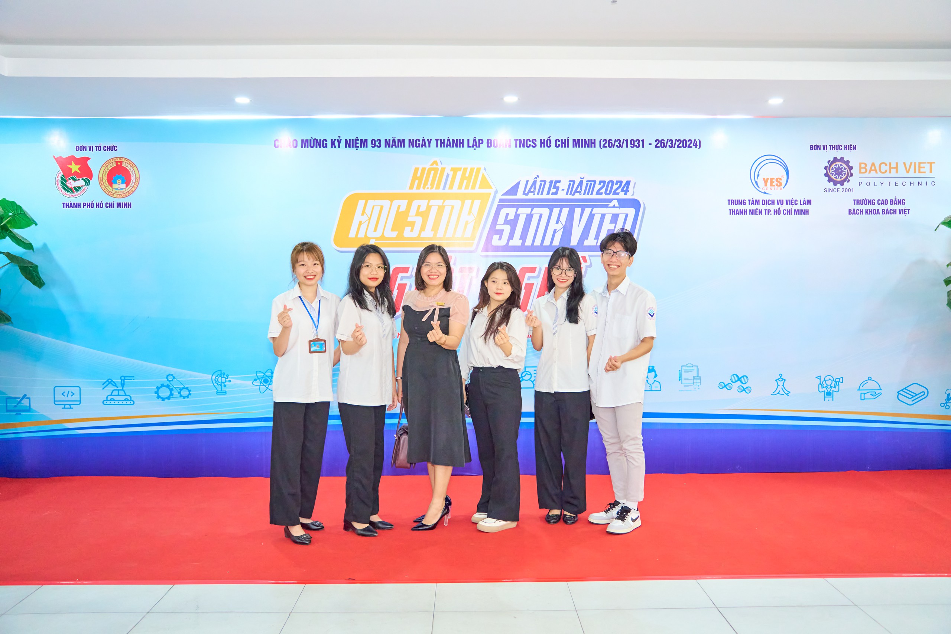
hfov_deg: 61.9
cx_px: 476
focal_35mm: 30
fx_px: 792
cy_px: 317
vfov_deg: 43.6
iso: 4000
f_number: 2.8
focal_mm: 30
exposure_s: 1/160
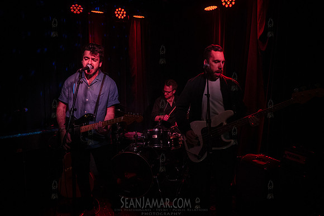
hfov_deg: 63.7
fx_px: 261
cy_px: 108
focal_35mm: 29
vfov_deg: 44.9
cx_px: 162
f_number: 3.2
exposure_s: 1/400
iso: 8000
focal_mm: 29
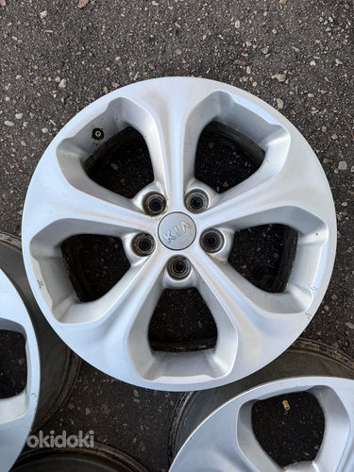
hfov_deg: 56.8
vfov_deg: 71.6
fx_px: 327
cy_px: 236
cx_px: 177
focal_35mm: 24
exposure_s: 1/60
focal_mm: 6.76
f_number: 1.78
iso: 320
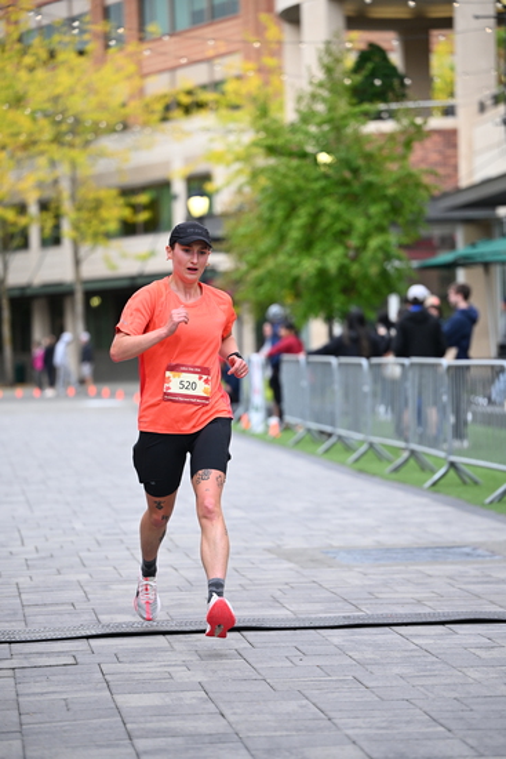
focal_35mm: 115
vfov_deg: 17.8
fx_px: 2423
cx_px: 253
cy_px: 380
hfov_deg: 11.9
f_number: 2.8
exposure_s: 1/1600
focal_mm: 115
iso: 1000
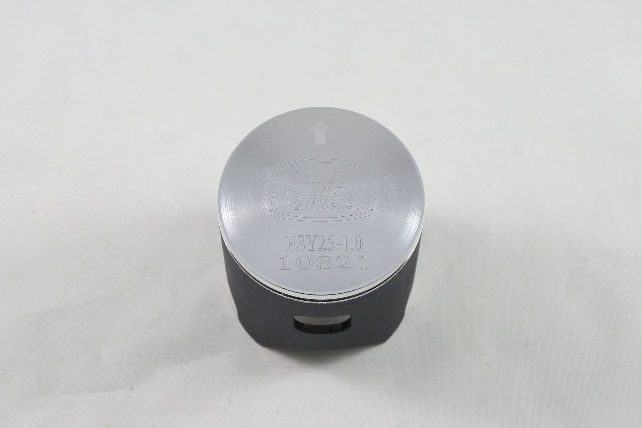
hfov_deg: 41.1
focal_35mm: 48
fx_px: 856
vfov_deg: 28.1
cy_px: 214
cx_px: 321
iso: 500
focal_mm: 18
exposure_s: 1/125
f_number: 4.5
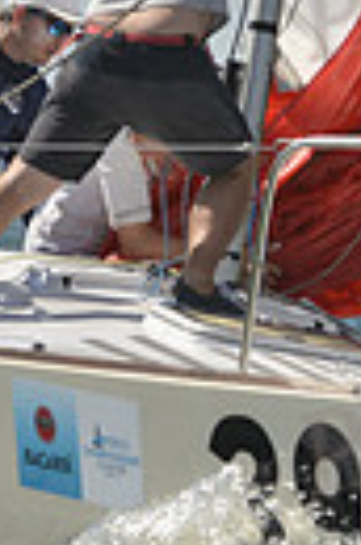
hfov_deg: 1.2
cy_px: 228
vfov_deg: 1.8
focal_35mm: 1118
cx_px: 88
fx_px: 16906
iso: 200
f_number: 5.6
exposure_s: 1/1600
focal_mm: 250
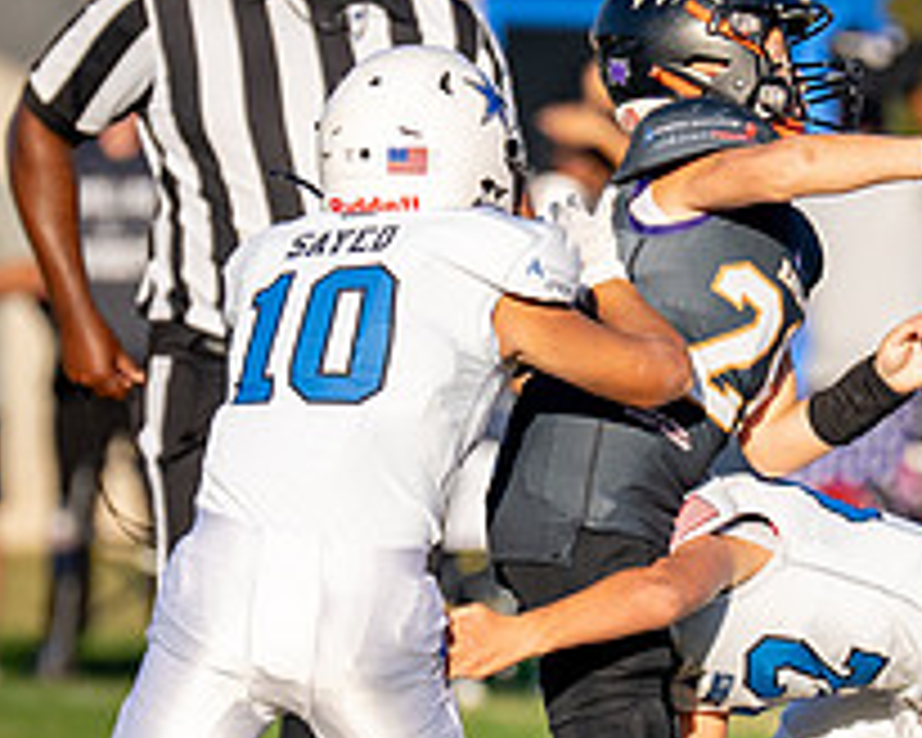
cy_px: 462
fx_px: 25923
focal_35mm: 950
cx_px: 402
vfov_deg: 1.6
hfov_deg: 2.0
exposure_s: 1/4000
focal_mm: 200
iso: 200
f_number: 2.8
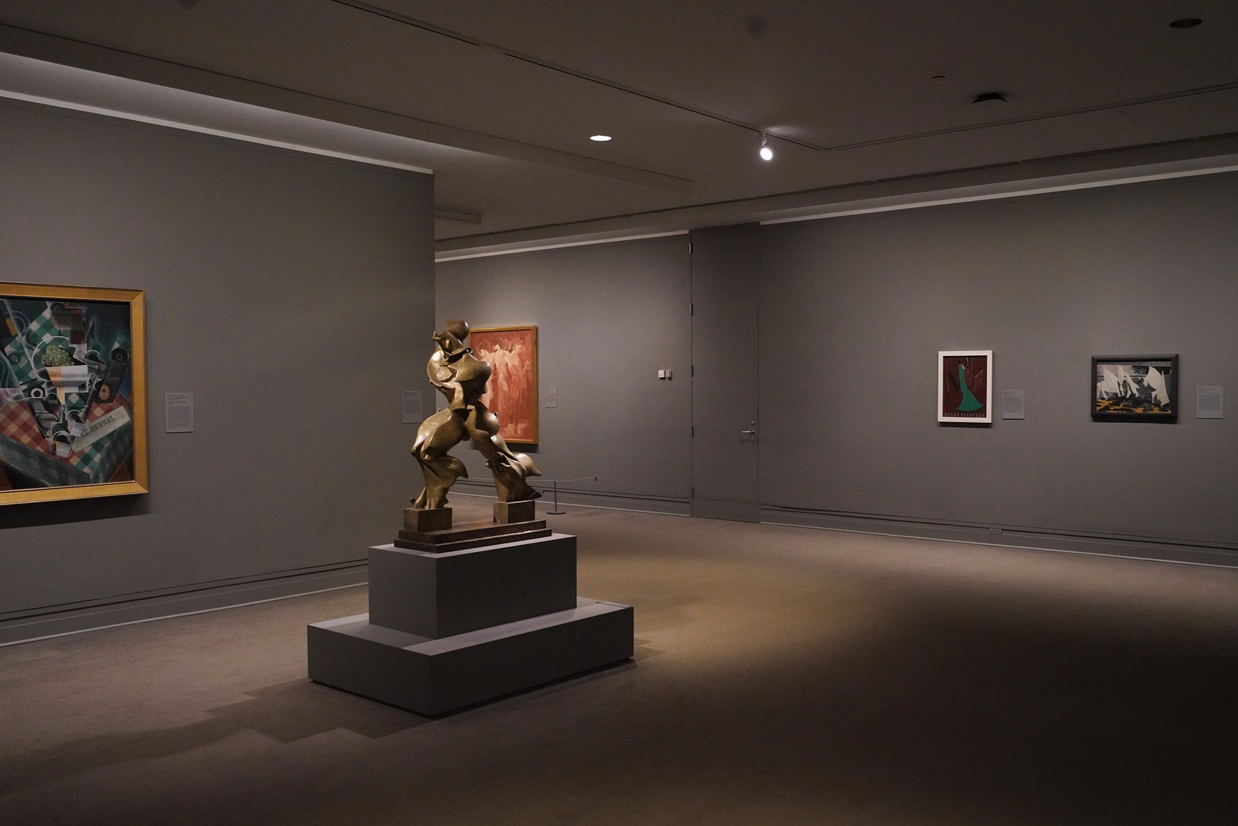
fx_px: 1066
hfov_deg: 60.3
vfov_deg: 42.3
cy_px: 413
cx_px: 619
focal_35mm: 31
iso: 8000
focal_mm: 31
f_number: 5
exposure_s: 1/100
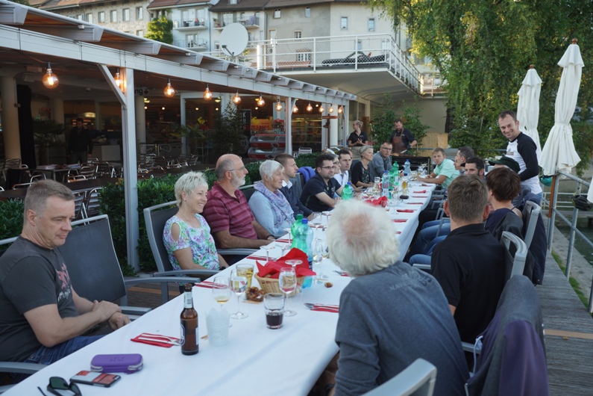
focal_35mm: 30
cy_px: 198
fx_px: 494
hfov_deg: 61.9
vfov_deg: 43.6
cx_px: 296
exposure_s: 1/60
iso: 100
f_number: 4
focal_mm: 30
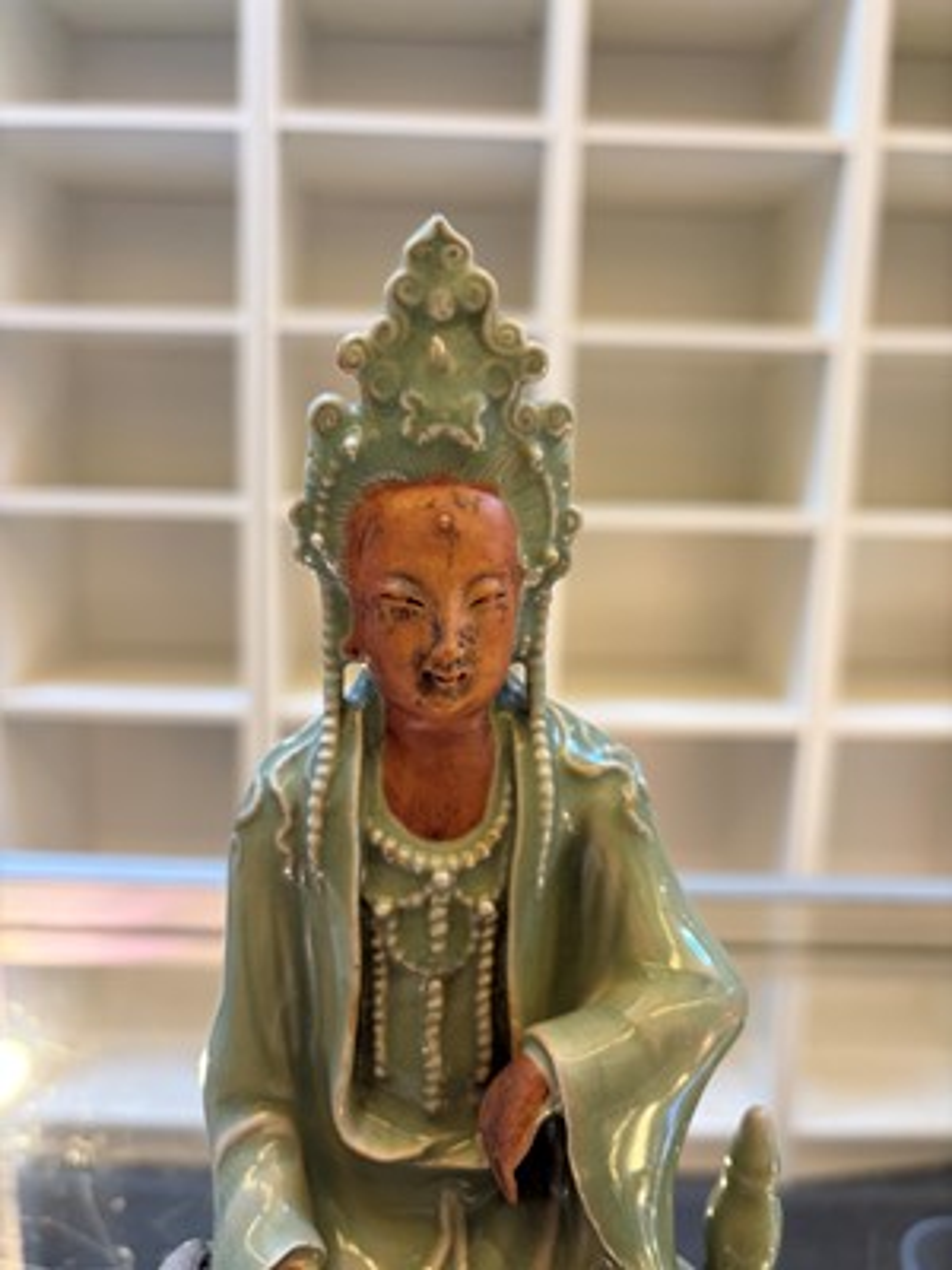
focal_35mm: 26
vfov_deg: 67.3
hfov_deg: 53.1
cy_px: 635
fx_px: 953
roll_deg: -0.5
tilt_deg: -10.0
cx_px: 476
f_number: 1.6
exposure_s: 1/50
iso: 125
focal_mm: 5.96
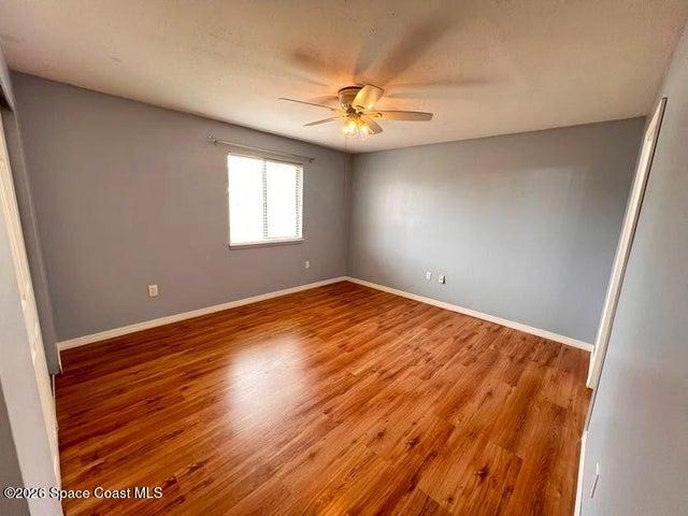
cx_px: 344
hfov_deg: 106.2
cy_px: 258
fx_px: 258
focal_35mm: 13
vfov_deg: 89.9
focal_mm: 1.57
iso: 400
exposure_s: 1/60
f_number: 1.8
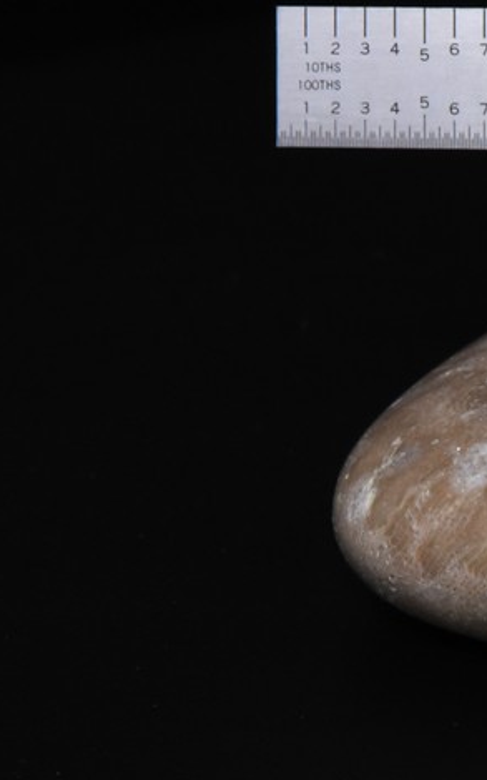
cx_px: 588
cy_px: 467
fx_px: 5820
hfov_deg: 4.8
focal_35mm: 274
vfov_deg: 7.7
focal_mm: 105
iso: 5000
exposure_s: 1/60
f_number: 14
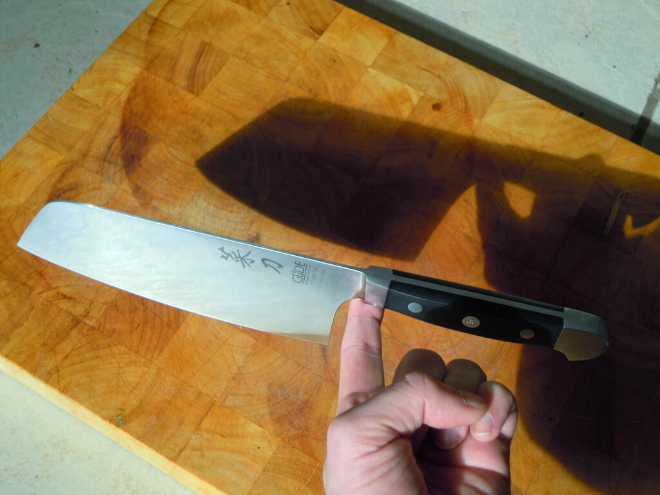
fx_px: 877
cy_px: 248
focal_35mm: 46
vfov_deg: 31.5
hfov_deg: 41.2
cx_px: 330
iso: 100
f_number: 3.4
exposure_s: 1/80
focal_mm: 8.3
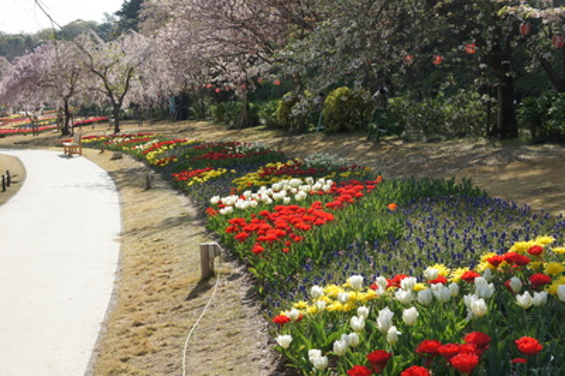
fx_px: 1011
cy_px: 188
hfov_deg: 31.2
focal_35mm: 64
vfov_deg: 21.0
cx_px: 282
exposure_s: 1/250
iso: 200
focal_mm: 43
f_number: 9
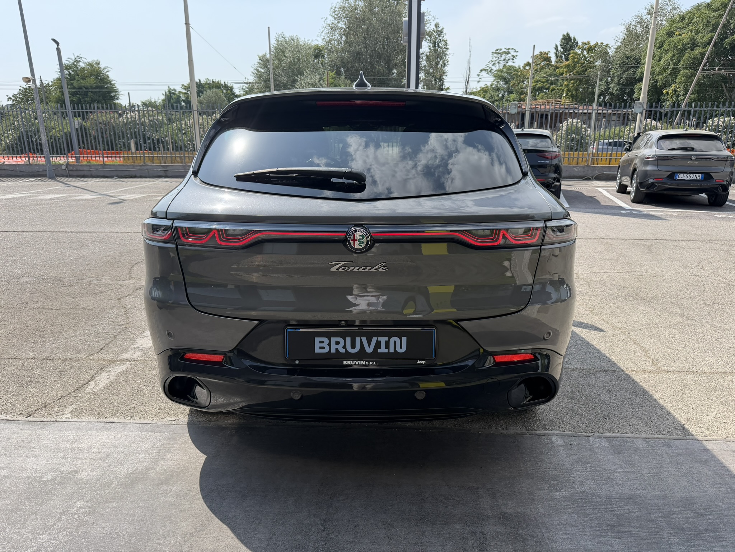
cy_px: 276
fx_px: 510
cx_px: 368
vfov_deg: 56.8
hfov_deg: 71.6
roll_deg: +0.6
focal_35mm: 24
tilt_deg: -16.1
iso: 100
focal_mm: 6.76
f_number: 1.78
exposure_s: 1/3953
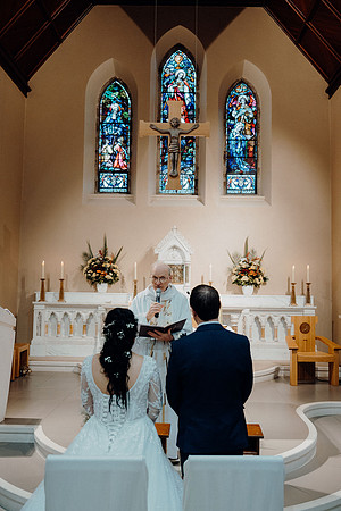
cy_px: 256
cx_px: 170
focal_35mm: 35
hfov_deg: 37.9
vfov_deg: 54.4
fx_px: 497
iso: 1600
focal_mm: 35
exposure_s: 1/160
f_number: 3.5
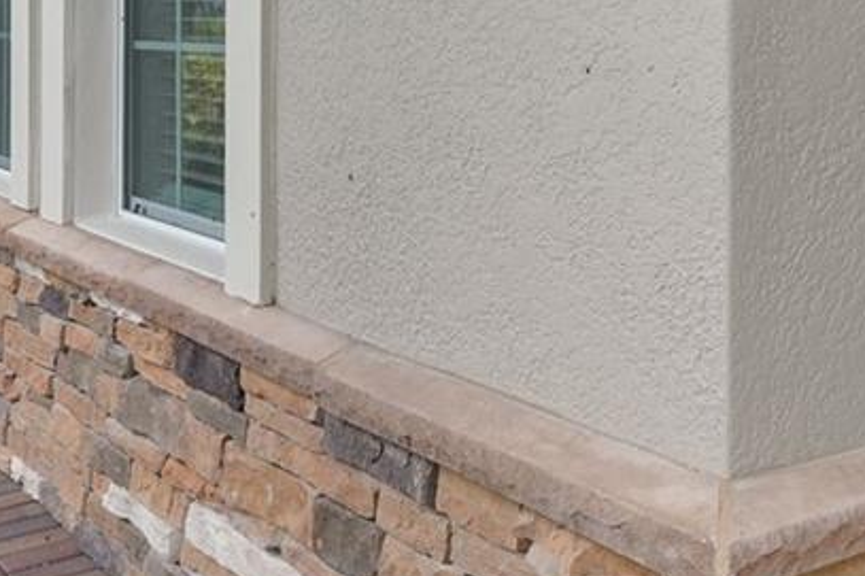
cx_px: 672
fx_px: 1321
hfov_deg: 35.3
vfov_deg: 23.6
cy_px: 4
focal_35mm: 55
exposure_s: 1/13
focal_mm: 14
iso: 250
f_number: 5.6
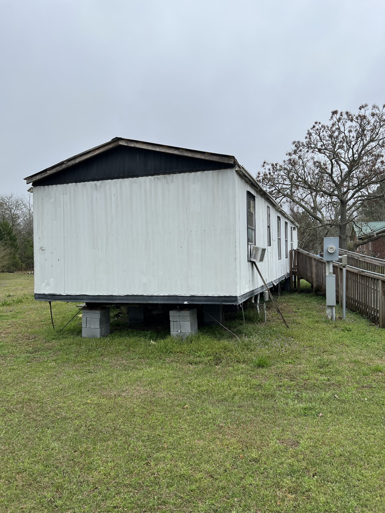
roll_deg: +1.8
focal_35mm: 26
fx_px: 386
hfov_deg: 53.1
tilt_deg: +1.7
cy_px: 256
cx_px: 192
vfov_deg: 67.3
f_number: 1.5
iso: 50
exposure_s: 1/2571
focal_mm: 5.7
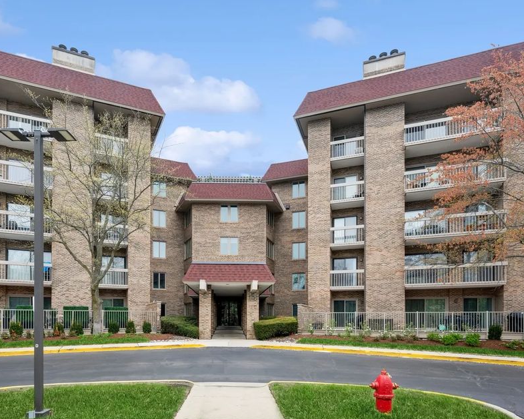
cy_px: 205
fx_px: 341
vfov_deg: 63.1
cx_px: 231
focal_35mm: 22
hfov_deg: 74.8
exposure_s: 1/125
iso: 200
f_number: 9.5
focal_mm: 18
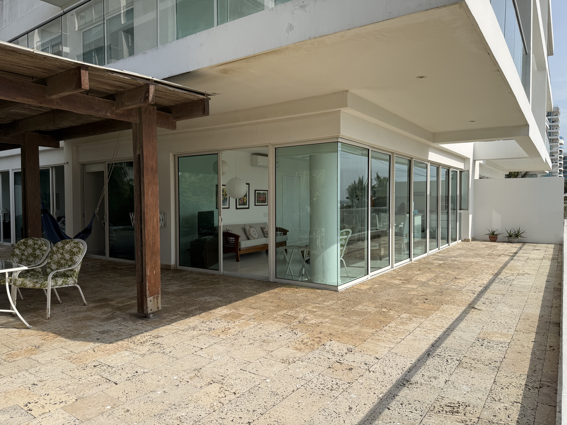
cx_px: 284
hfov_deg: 71.6
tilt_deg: -2.0
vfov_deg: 56.8
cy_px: 212
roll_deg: +0.0
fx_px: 393
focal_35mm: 24
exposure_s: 1/6173
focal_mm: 6.76
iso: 80
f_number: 1.78
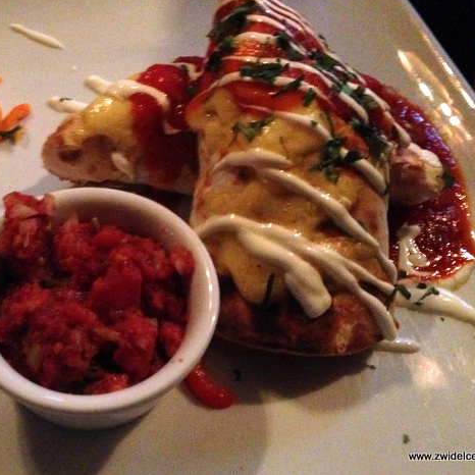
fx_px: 621
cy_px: 233
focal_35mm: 40
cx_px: 190
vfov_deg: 41.9
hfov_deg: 41.7
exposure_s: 1/15
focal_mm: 4.12
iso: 800
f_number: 2.4
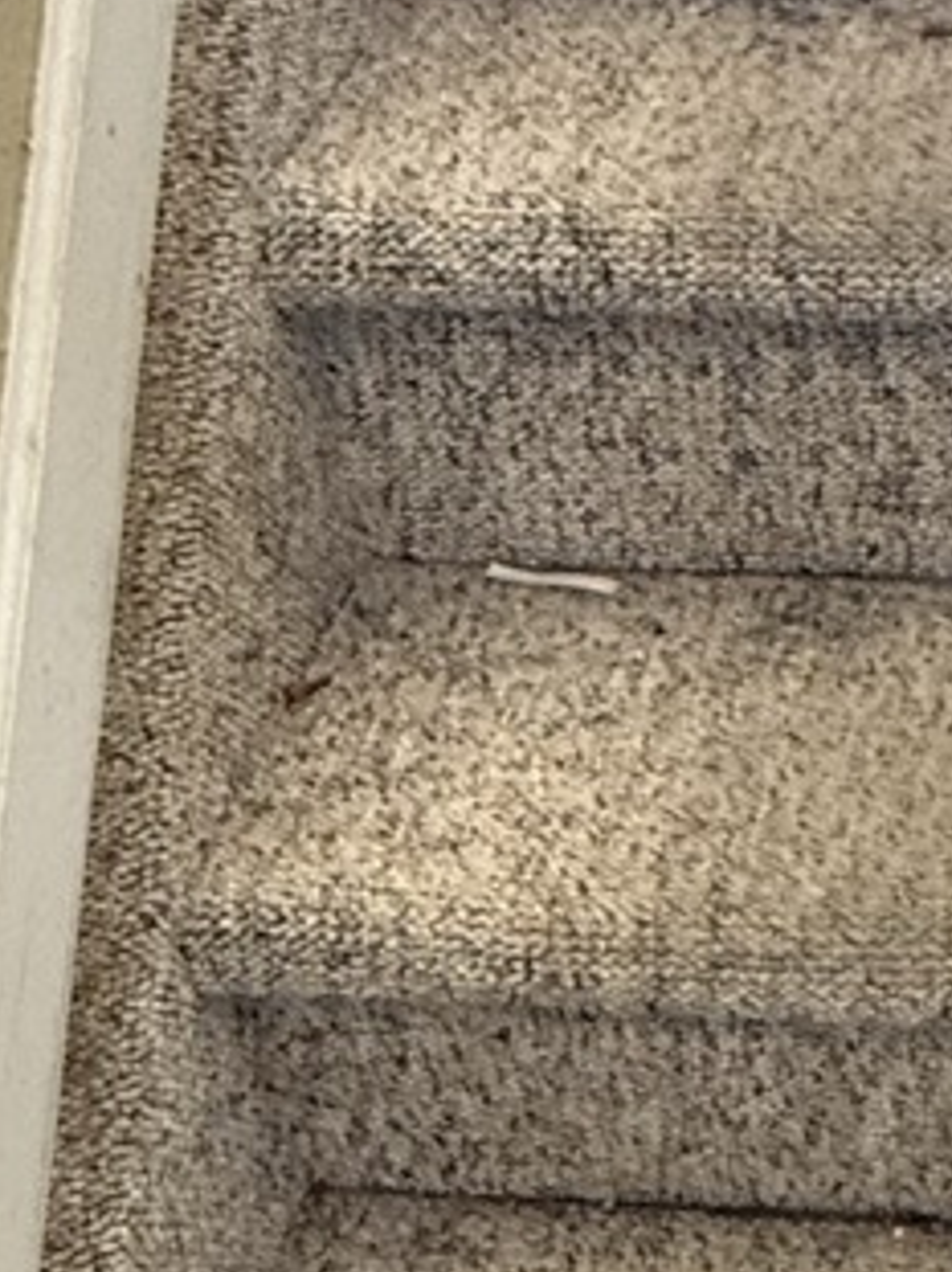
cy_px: 1047
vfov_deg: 26.5
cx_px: 1070
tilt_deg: -43.1
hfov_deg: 19.5
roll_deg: +1.6
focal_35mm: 72
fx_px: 2642
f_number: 2.2
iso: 320
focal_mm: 2.22
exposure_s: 1/61
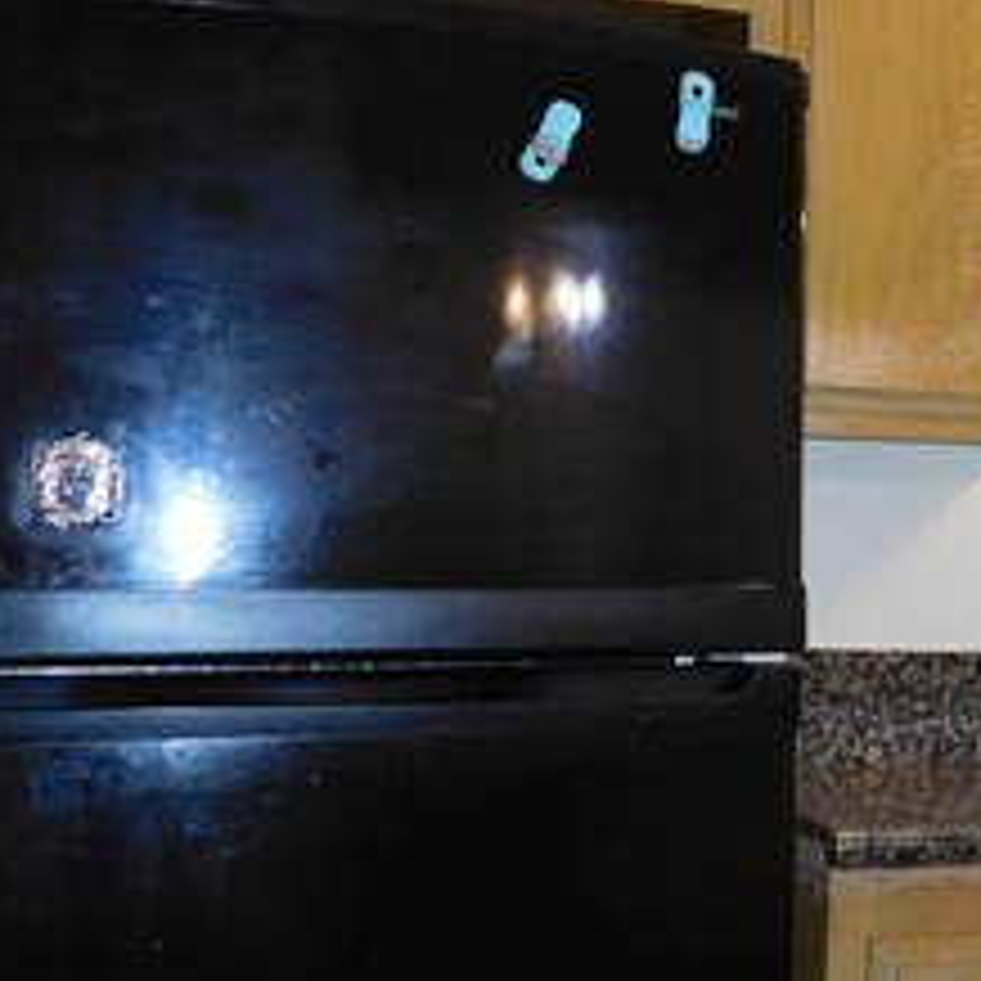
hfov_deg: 23.7
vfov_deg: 26.5
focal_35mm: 65
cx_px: 1242
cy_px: 500
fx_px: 2084
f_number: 3.4
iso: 320
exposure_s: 1/30
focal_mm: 4.5
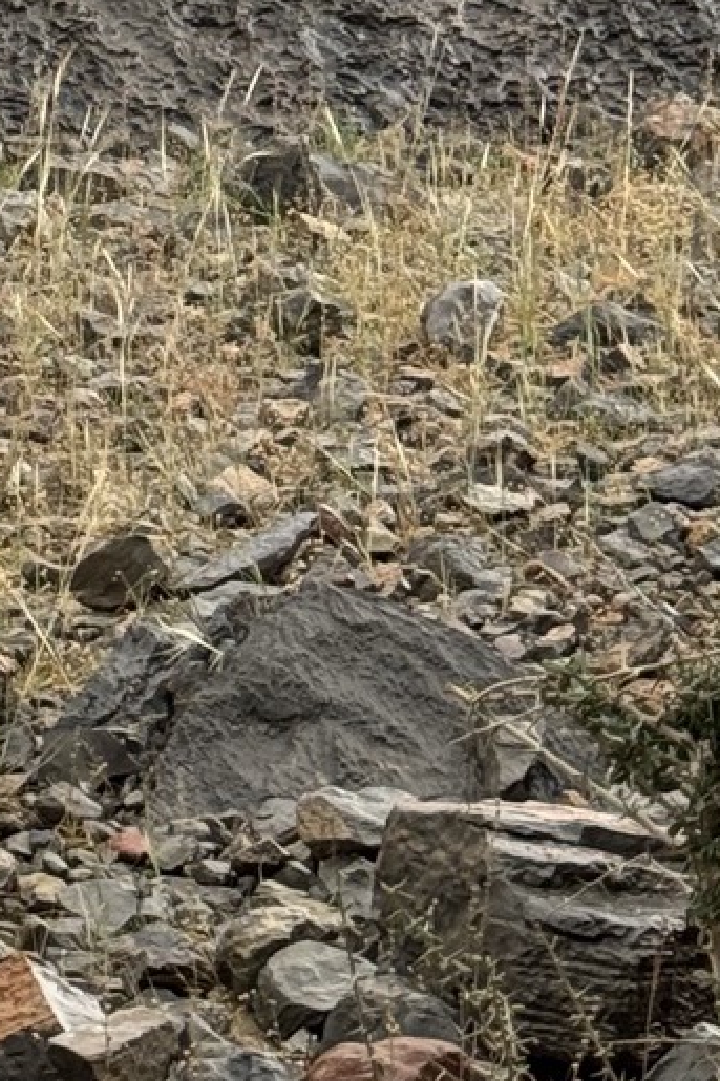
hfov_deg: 6.9
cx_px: -670
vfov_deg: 10.0
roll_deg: +3.6
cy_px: -911
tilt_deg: +0.7
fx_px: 5823
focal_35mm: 194
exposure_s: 1/347
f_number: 1.78
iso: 64
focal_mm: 6.76
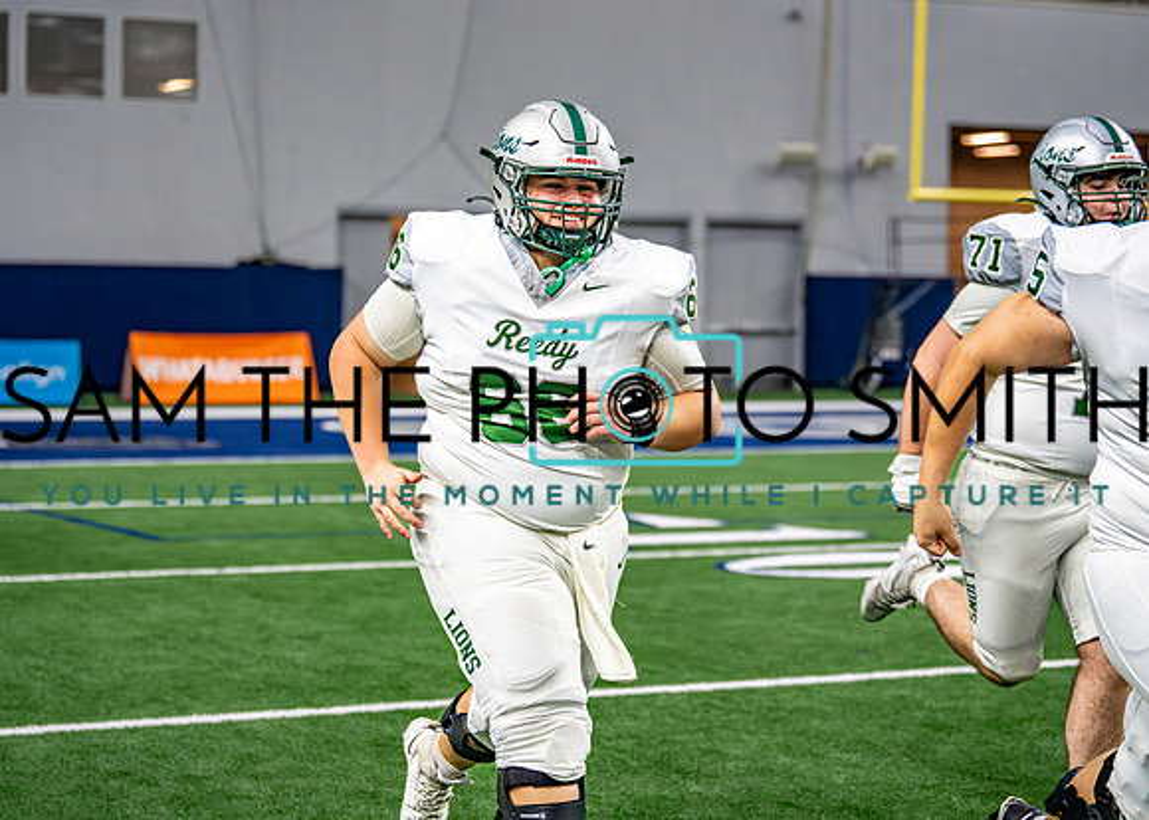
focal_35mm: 83
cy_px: 357
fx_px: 2708
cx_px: 495
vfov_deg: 17.2
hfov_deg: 23.9
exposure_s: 1/2000
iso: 5000
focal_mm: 70
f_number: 2.8
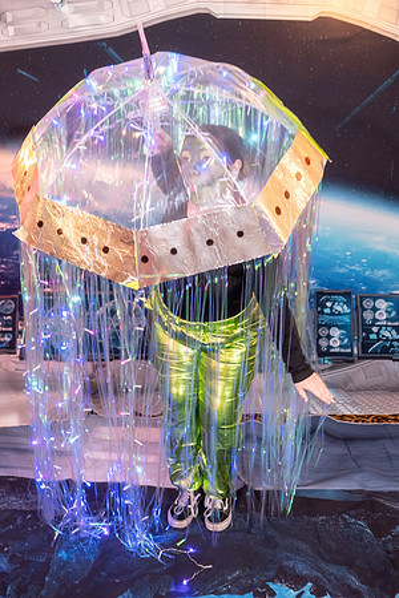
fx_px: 598
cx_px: 200
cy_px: 299
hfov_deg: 36.9
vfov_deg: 53.1
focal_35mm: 36
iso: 1600
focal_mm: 24
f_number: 3.5
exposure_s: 1/50
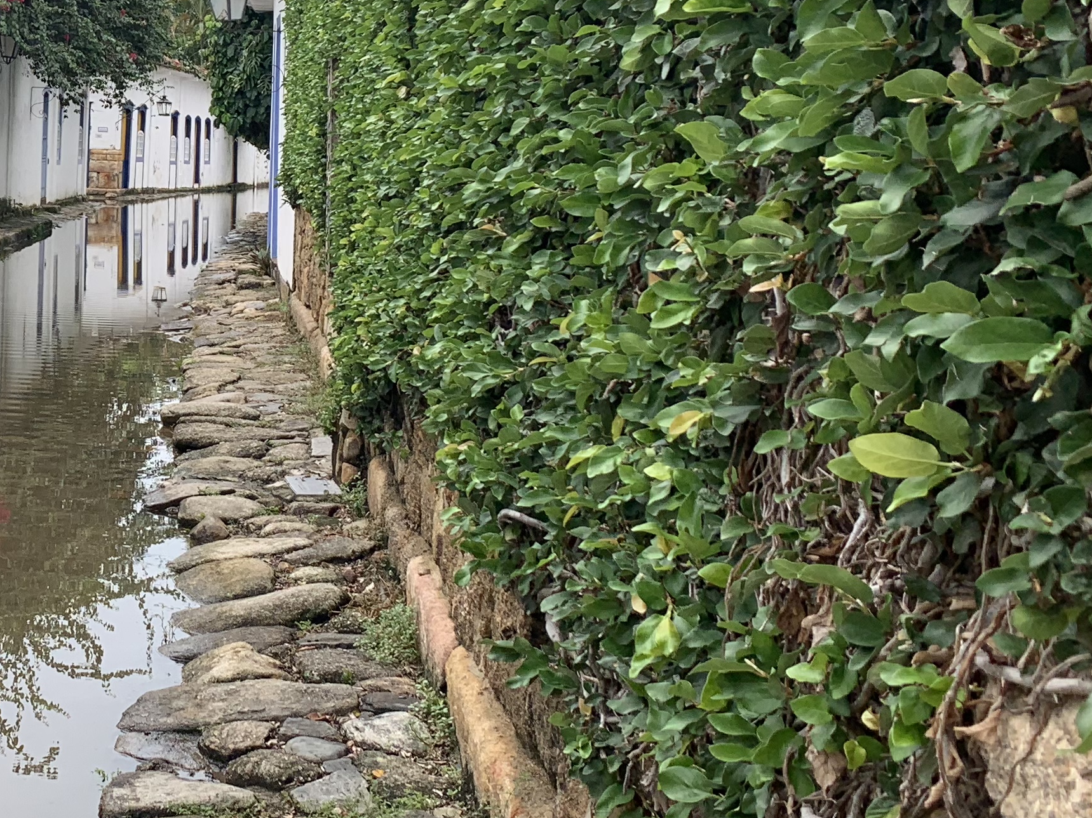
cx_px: -64
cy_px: 99
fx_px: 1924
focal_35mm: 61
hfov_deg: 29.1
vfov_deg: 23.5
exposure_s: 1/605
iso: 25
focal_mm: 4.25
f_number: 1.8
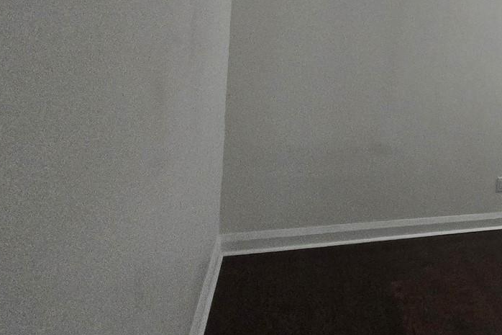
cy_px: 73
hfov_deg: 48.0
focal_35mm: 31
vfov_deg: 40.7
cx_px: 519
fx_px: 432
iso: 500
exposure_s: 1/60
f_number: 2.2
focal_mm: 1.7
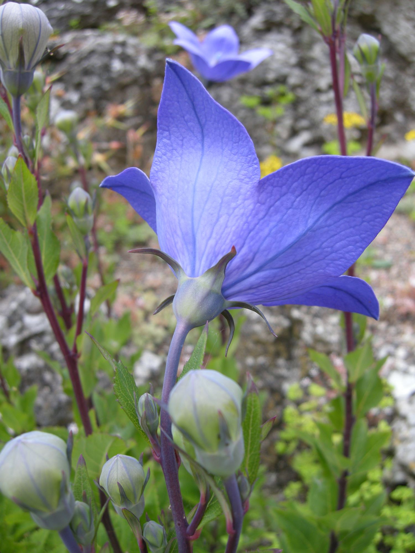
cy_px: 276
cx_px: 208
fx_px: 559
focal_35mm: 35
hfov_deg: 40.7
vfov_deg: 52.6
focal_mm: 7.5
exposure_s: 1/106
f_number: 3.8
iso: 64
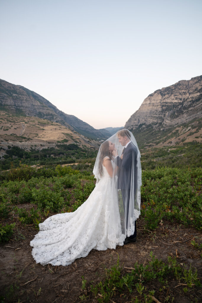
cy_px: 152
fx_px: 202
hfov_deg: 53.1
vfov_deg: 73.7
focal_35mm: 24
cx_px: 101
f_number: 2.8
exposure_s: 1/125
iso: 200
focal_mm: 24
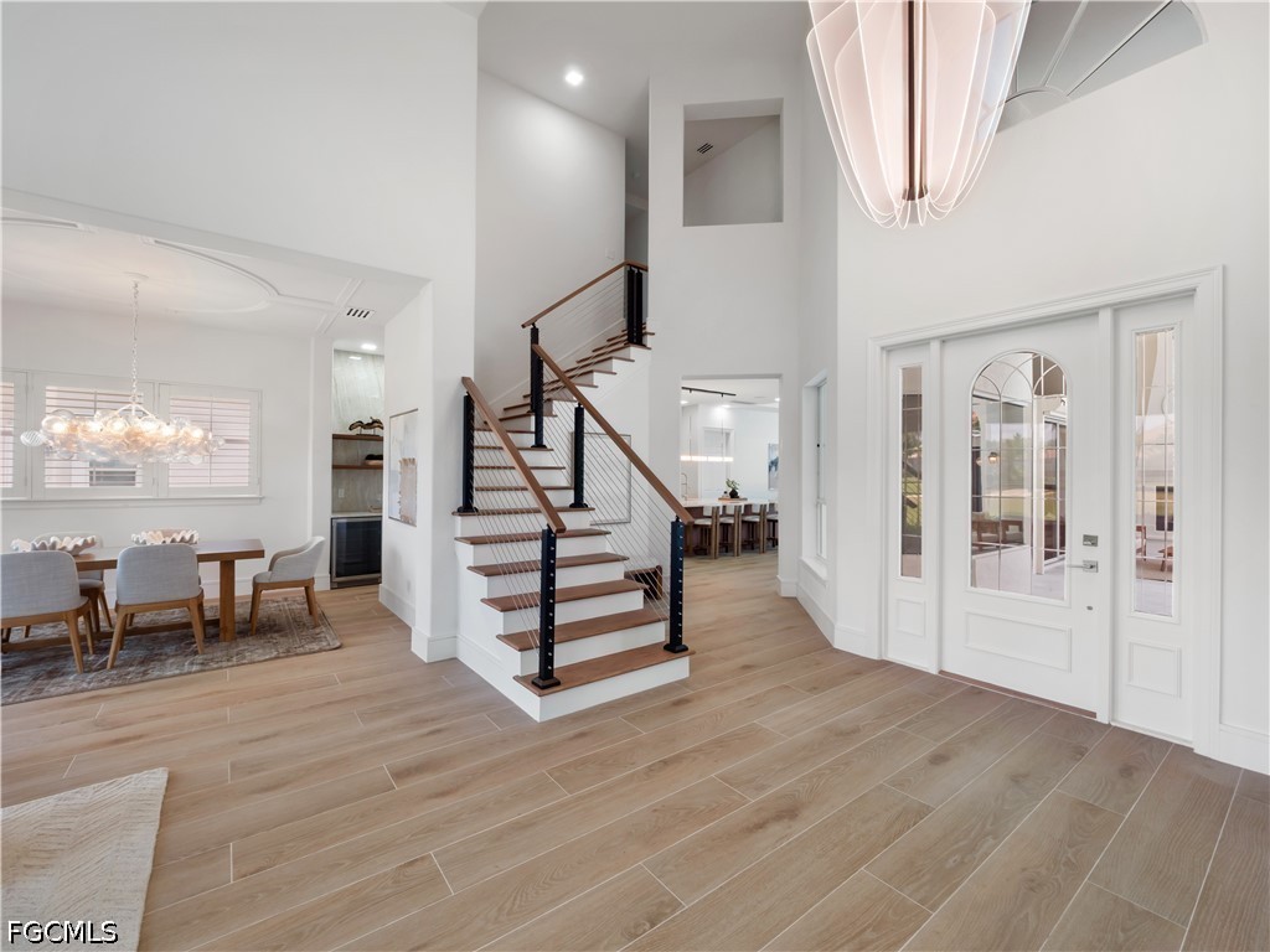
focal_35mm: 14
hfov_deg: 102.1
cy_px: 476
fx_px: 514
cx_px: 635
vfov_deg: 85.7
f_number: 7.1
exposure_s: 1/8
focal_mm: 7
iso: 200
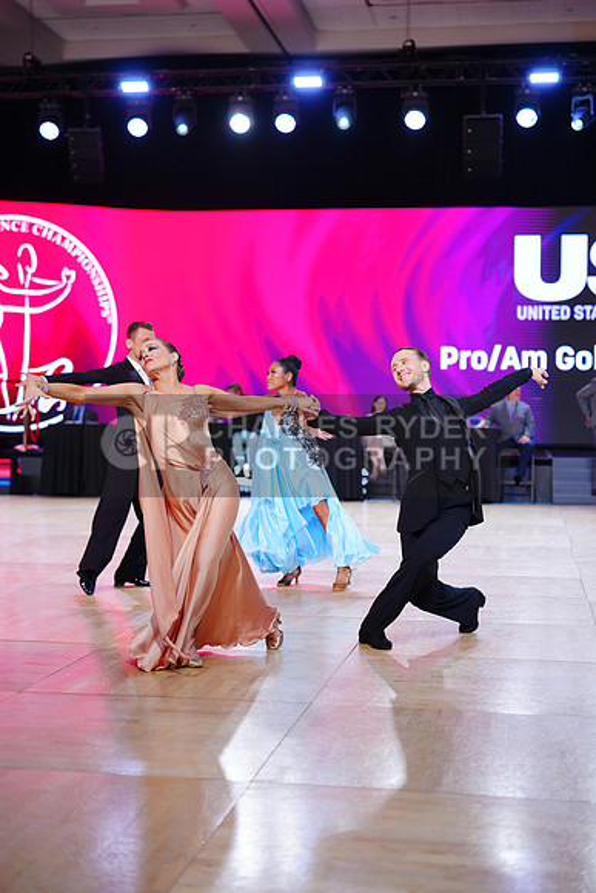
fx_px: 1390
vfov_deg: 35.6
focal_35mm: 56
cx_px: 298
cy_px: 446
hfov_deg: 24.2
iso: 320
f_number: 2.2
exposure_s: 1/400
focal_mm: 56
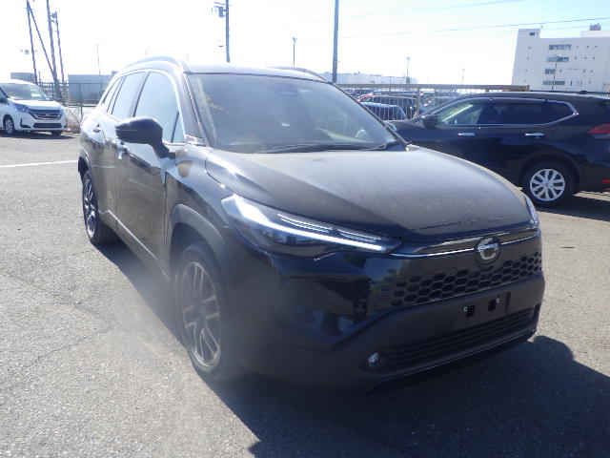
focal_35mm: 28
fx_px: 493
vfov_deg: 49.7
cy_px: 229
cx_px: 305
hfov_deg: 63.4
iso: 125
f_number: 4.2
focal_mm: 5
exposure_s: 1/400
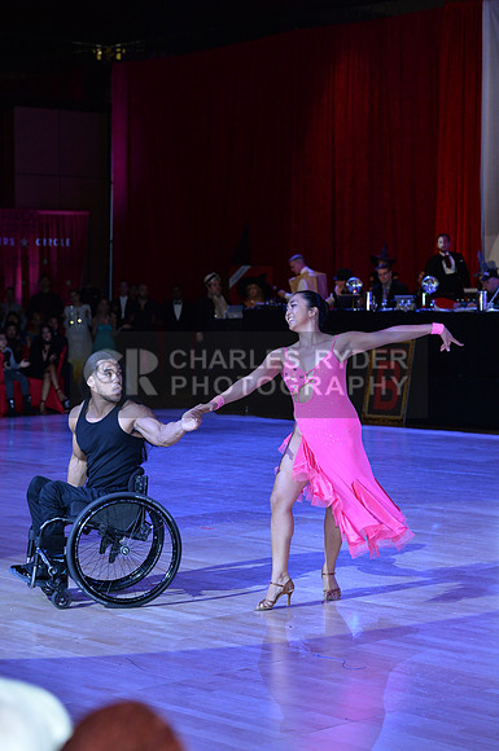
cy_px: 376
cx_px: 250
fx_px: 1793
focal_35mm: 86
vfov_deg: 23.7
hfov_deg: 15.8
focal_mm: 86
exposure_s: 1/250
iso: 2000
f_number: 5
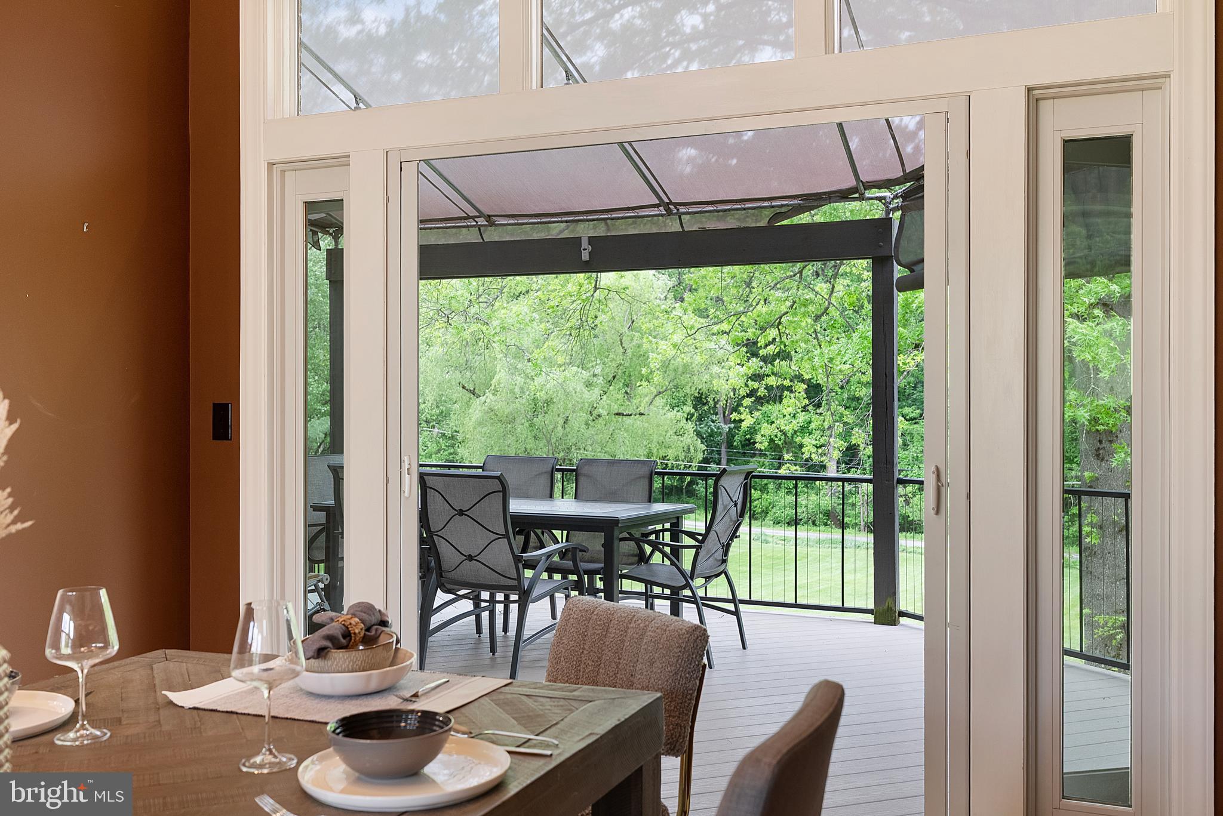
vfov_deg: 37.9
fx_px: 1189
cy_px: 408
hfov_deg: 54.4
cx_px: 612
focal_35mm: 35
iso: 320
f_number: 6.3
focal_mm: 35
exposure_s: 1/15
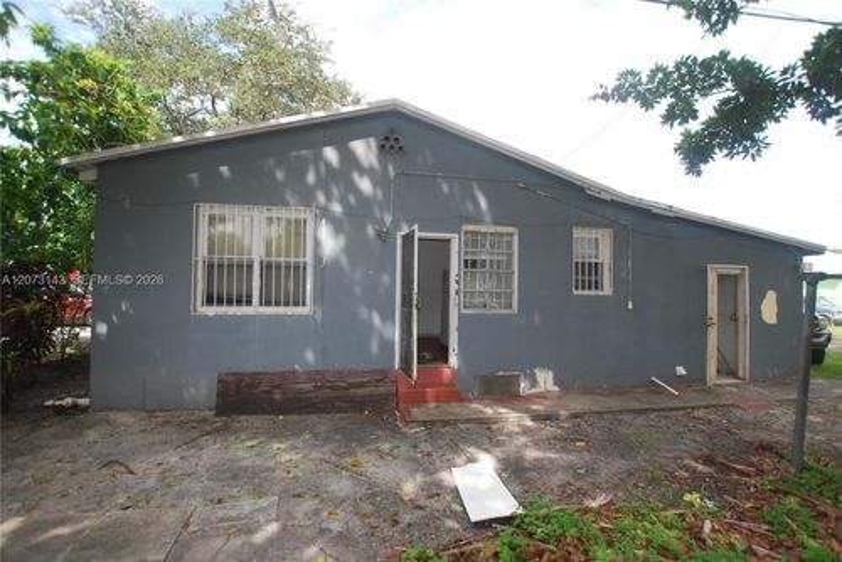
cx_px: 421
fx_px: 351
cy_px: 281
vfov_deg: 77.4
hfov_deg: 100.4
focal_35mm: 15
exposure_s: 1/200
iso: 100
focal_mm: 10
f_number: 4
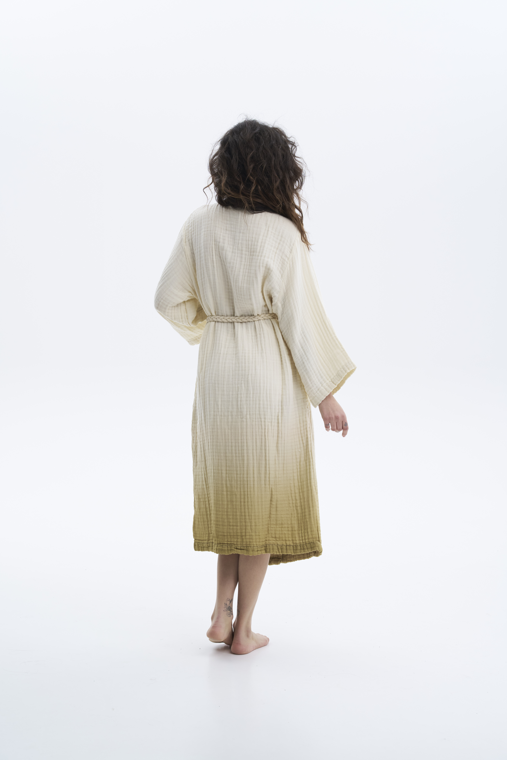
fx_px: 1500
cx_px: 252
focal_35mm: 71
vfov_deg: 28.5
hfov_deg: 19.2
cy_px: 377
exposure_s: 1/200
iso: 250
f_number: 8
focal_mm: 70
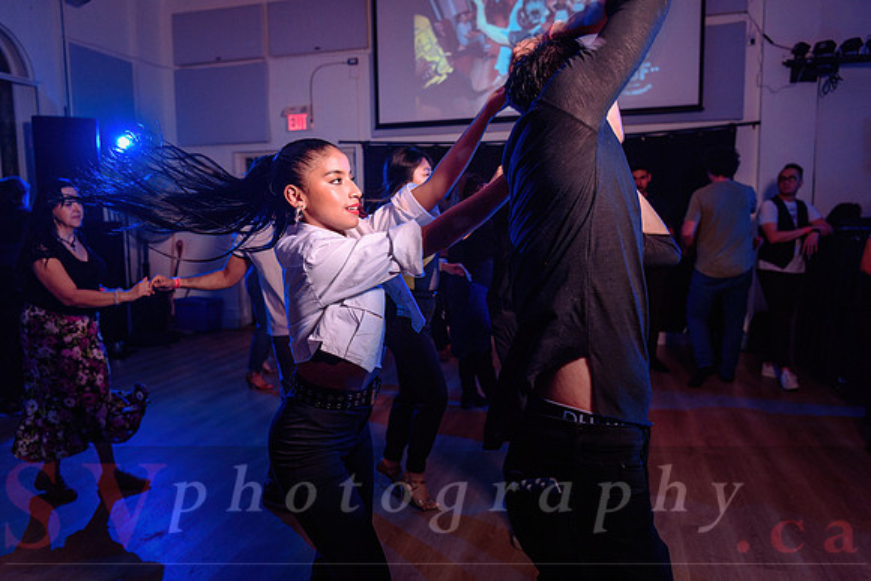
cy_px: 290
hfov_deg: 65.5
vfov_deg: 46.4
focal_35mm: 28
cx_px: 436
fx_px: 678
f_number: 3.2
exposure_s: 1/60
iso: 800
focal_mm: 28
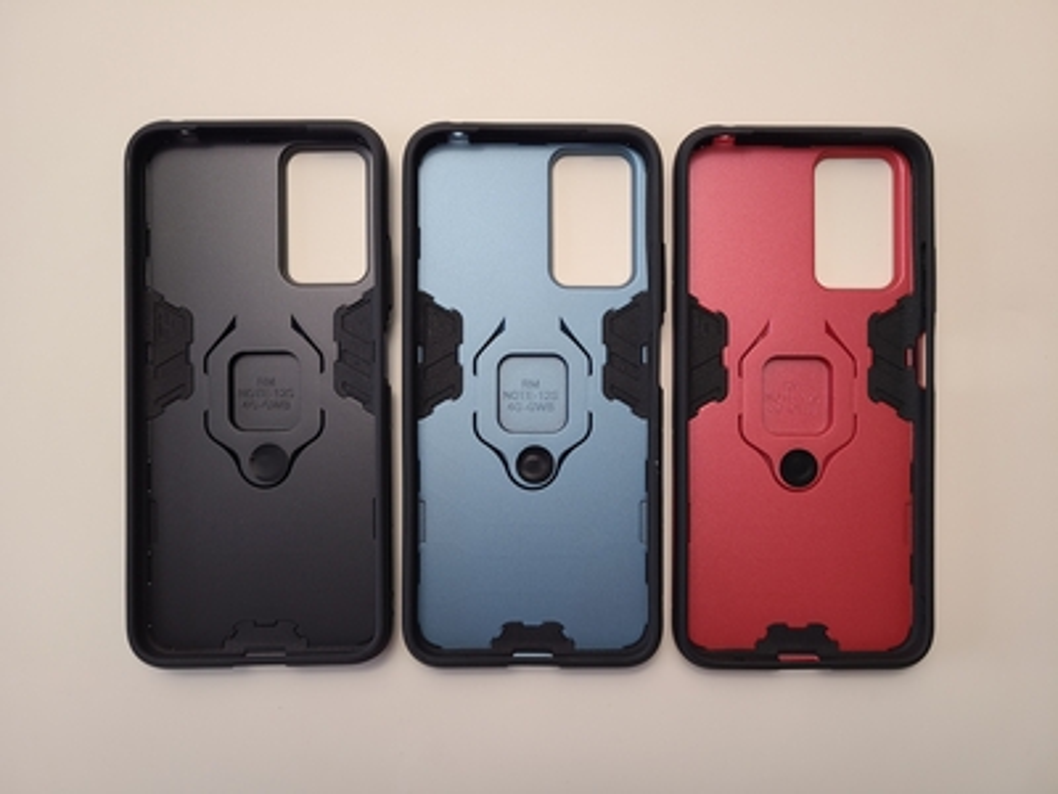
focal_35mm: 26
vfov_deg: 53.1
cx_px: 529
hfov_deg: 67.3
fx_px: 795
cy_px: 397
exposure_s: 1/100
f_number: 1.8
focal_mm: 5.4
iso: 64
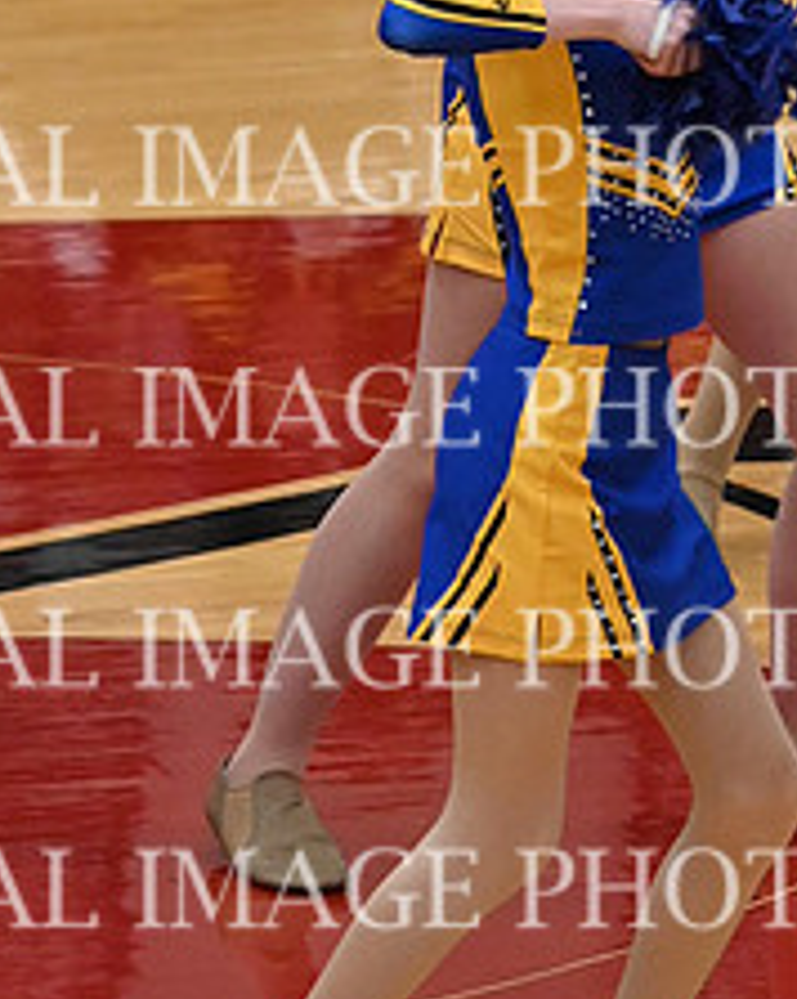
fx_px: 18394
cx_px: 486
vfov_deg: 3.1
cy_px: 287
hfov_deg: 2.5
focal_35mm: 623
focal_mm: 170
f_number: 4
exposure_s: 1/400
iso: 6400
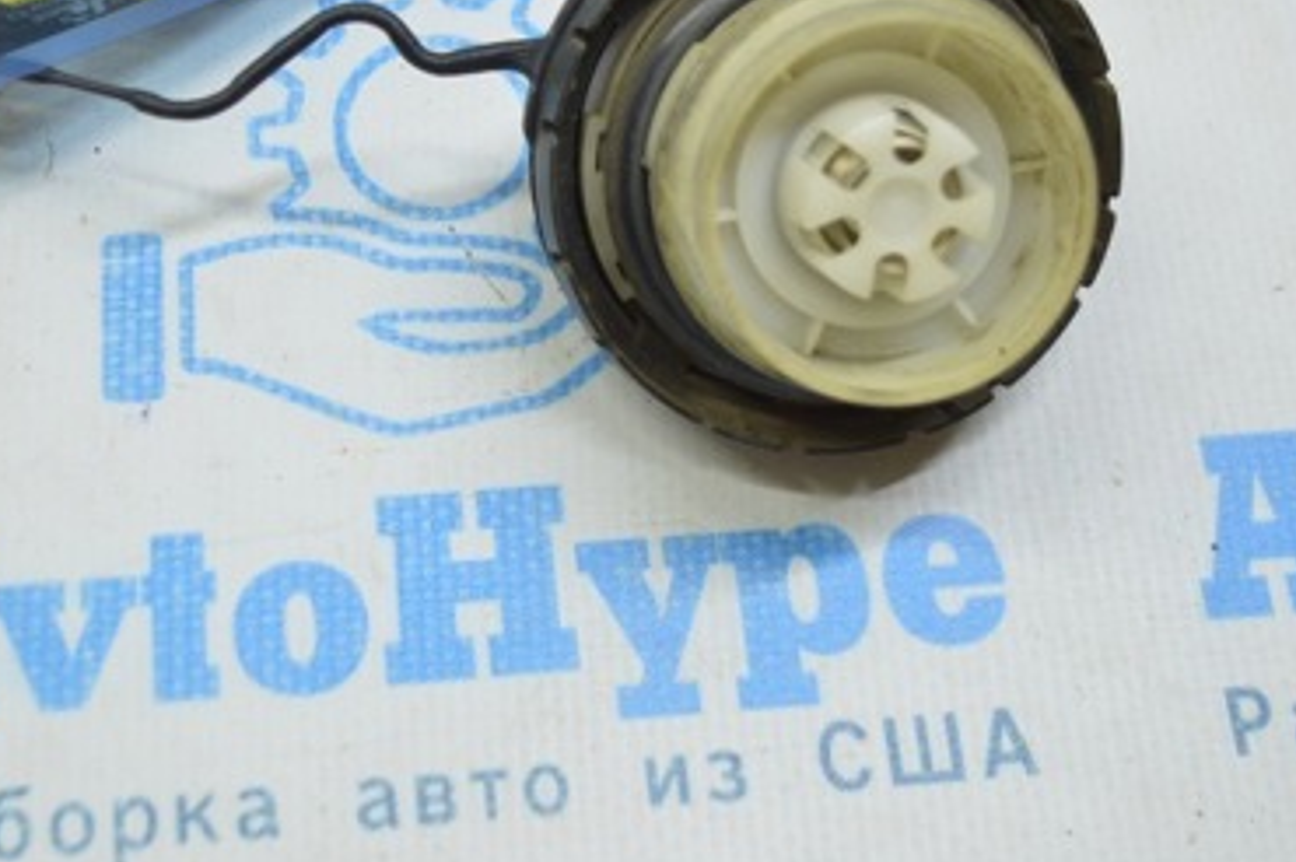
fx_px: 2333
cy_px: 138
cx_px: 455
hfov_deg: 30.9
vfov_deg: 20.6
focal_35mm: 65
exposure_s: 1/60
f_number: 4
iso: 400
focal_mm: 25
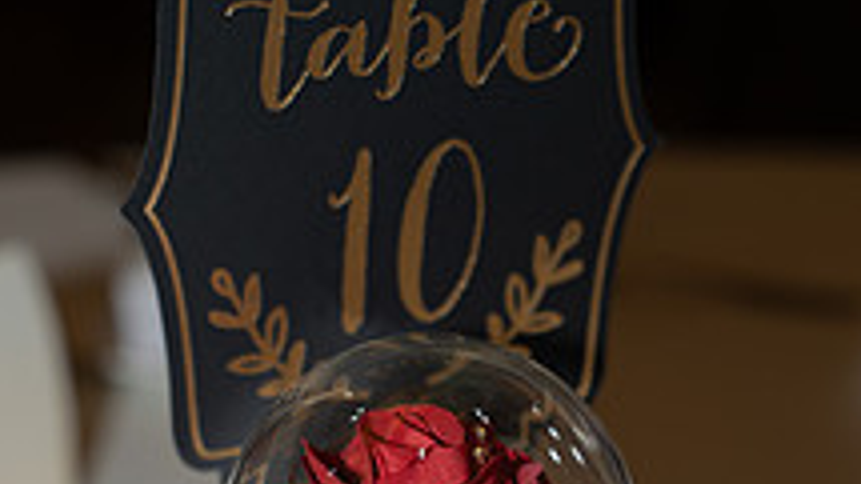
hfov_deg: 17.4
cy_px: 688
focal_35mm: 123
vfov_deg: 9.6
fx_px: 2808
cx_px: 360
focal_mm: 56
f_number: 2.8
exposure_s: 1/200
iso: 160
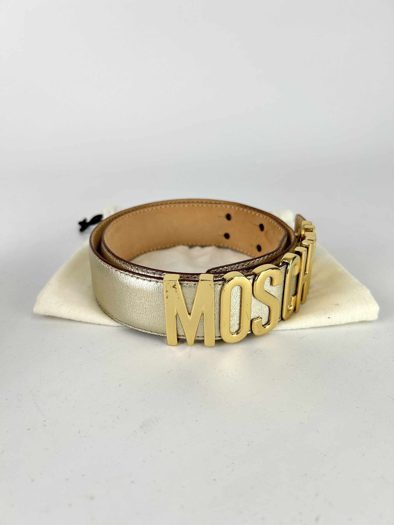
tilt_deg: -25.7
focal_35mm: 26
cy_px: 262
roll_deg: -1.3
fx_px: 395
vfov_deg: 67.3
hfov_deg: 53.1
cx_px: 197
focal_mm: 5.7
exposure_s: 1/208
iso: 40
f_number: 1.5
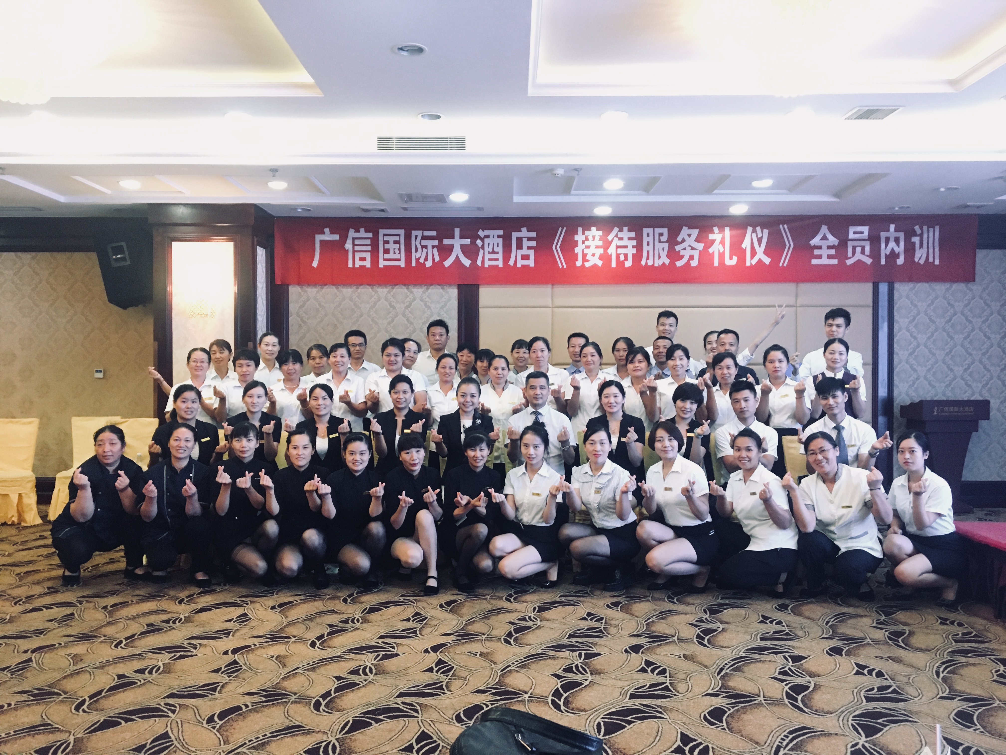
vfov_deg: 48.2
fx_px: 843
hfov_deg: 61.7
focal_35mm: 29
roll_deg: +1.5
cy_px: 378
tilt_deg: -1.3
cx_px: 503
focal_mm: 4.15
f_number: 2.2
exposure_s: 1/25
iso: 200
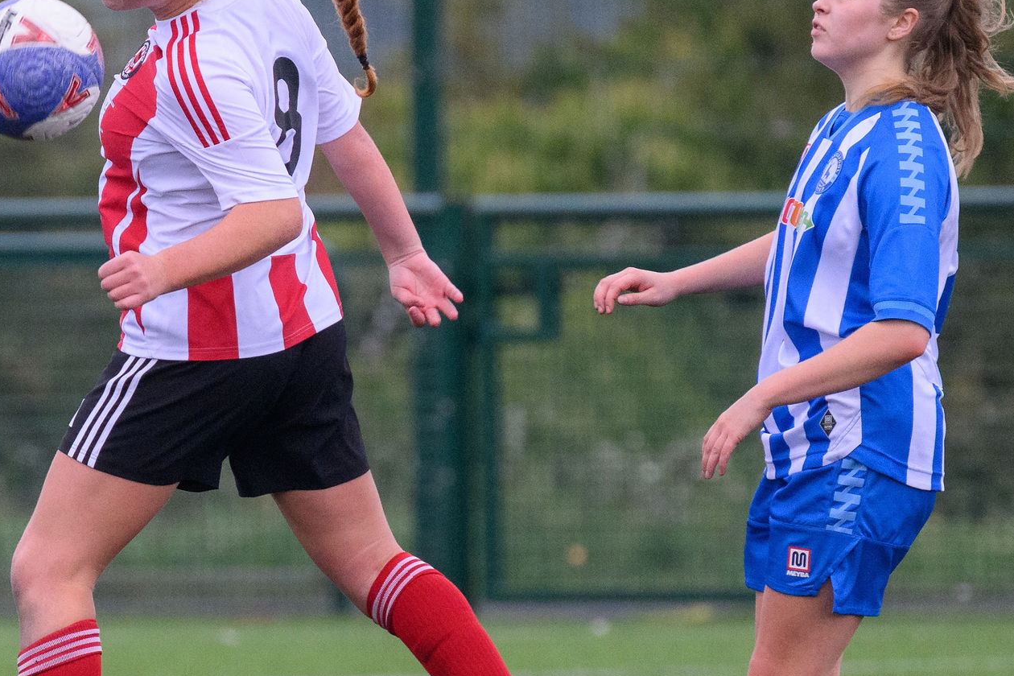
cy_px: 559
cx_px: 182
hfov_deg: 1.5
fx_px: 39965
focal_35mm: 1419
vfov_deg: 1.0
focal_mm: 400
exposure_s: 1/1000
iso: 2200
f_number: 5.6
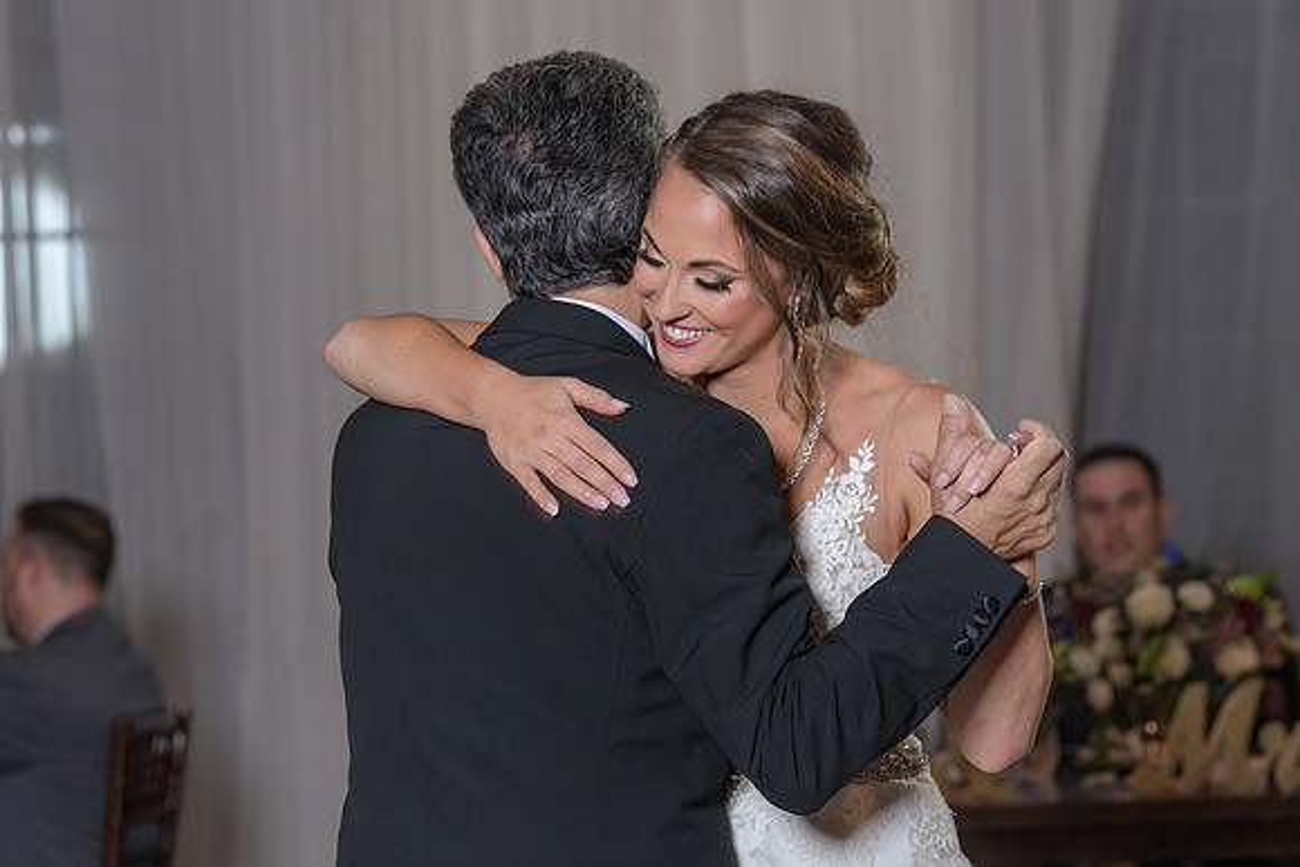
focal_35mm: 150
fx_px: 5402
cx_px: 642
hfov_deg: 13.7
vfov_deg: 9.2
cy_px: 424
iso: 2000
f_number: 5.6
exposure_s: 1/100
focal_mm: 122
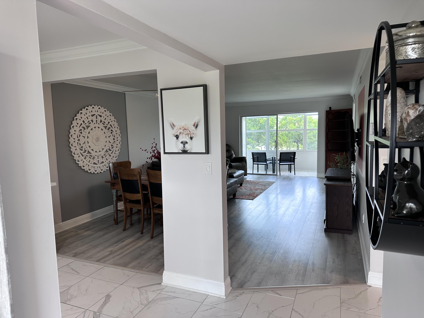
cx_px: 212
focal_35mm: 24
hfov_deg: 71.6
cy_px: 159
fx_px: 294
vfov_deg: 56.8
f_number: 1.78
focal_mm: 6.86
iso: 80
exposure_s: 1/120
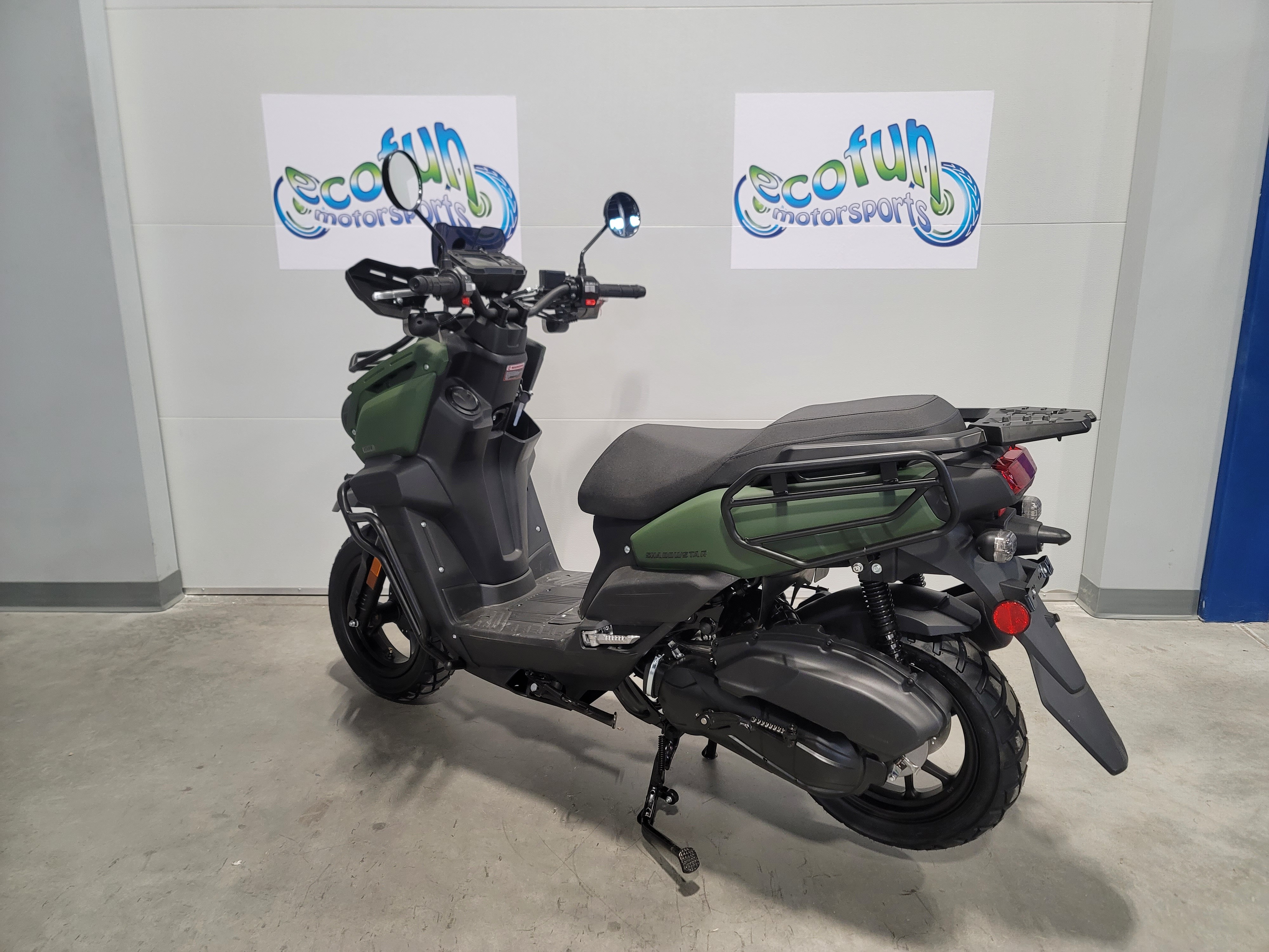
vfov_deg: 54.9
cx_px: 634
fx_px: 916
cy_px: 476
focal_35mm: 25
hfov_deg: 69.4
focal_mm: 7
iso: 320
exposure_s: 1/120
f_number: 1.8
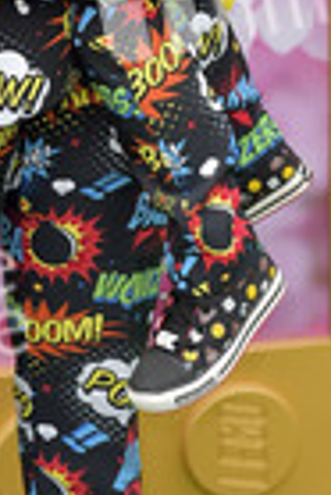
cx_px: -48
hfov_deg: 6.8
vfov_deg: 9.9
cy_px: -199
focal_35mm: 202
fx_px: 2779
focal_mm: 70
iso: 400
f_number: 6.3
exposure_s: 1/320
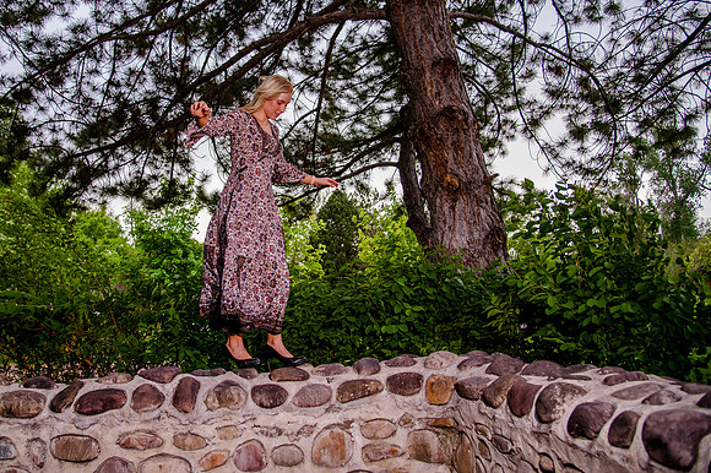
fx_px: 578
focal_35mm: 29
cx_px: 277
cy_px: 184
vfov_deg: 44.2
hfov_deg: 62.5
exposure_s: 1/320
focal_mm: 24
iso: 1000
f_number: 4
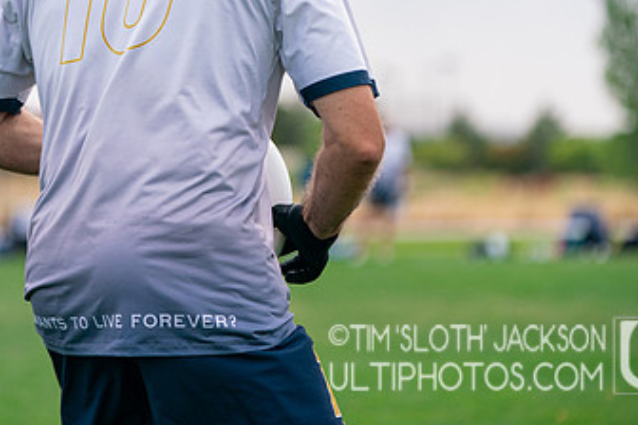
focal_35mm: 188
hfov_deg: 10.9
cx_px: 209
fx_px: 3332
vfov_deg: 7.3
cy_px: 69
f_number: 2.8
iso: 500
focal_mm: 109
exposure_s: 1/8000
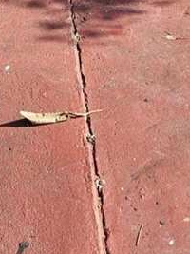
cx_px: 9
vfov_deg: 18.1
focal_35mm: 92
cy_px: -165
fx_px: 674
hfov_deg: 15.8
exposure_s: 1/541
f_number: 1.8
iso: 25
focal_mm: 5.4
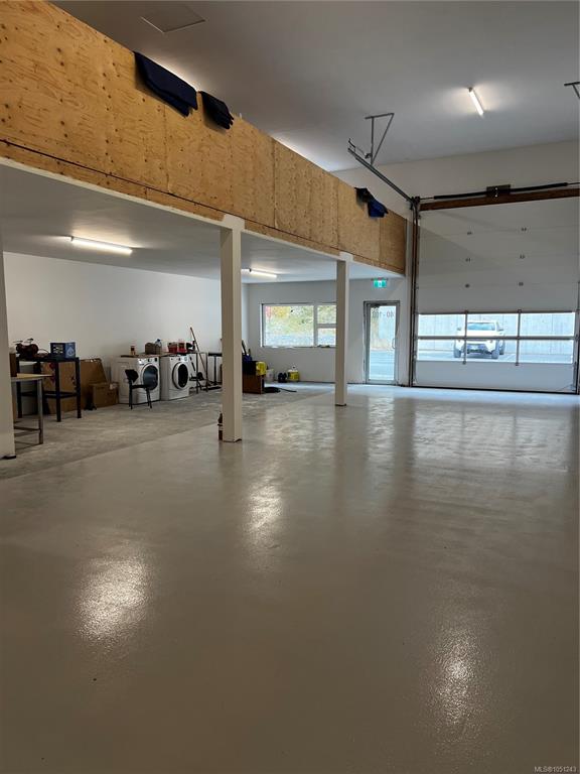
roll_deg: -0.9
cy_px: 387
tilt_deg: -6.9
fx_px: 581
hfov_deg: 53.1
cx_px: 290
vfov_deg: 67.3
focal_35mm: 26
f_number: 1.5
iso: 125
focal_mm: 5.7
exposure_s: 1/120
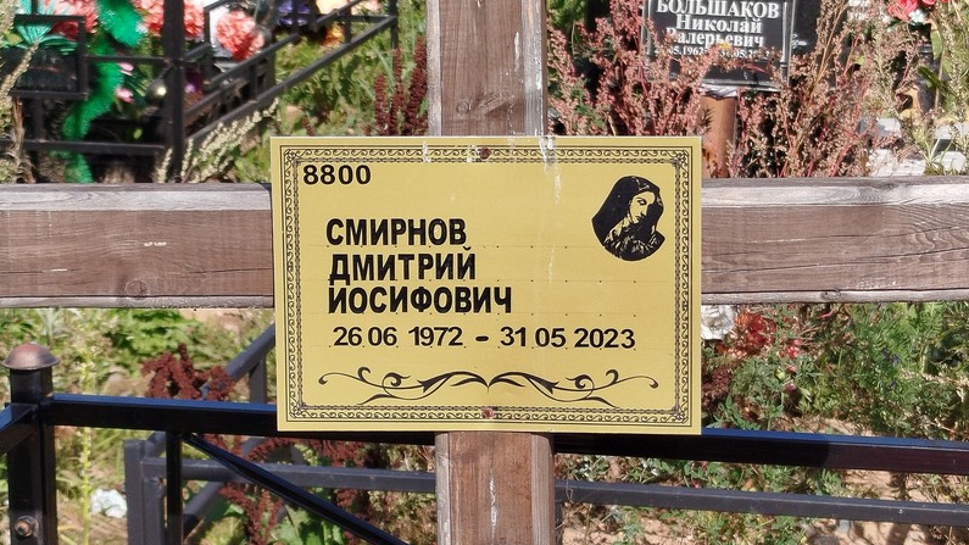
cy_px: 299
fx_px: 874
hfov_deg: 58.0
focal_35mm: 34
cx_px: 485
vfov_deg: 34.6
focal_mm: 5.31
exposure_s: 1/646
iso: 50
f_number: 1.7
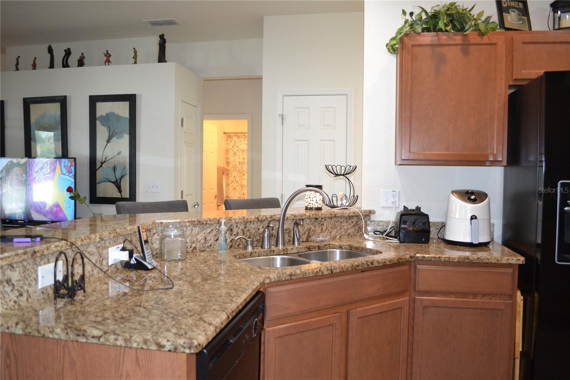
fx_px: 427
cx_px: 285
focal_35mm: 27
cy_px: 190
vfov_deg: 47.9
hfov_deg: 67.4
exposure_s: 1/60
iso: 1100
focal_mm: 18
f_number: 3.5
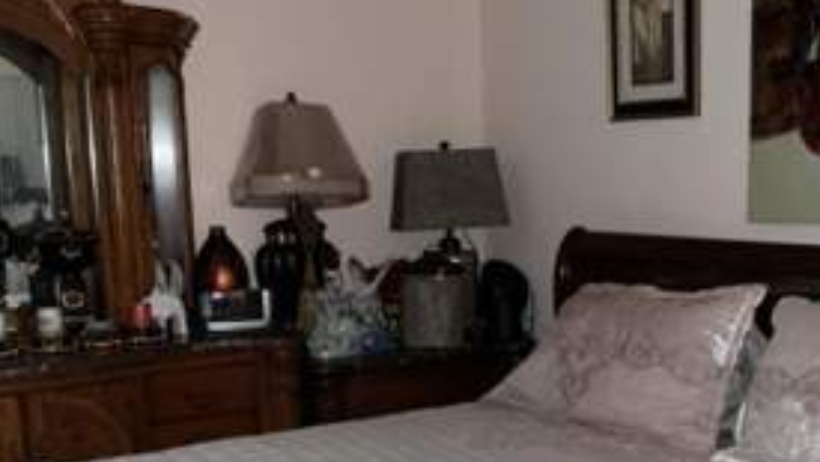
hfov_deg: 37.6
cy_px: 365
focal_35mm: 55
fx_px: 1196
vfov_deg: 21.6
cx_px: 519
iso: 125
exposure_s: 1/16
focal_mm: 3
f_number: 1.8
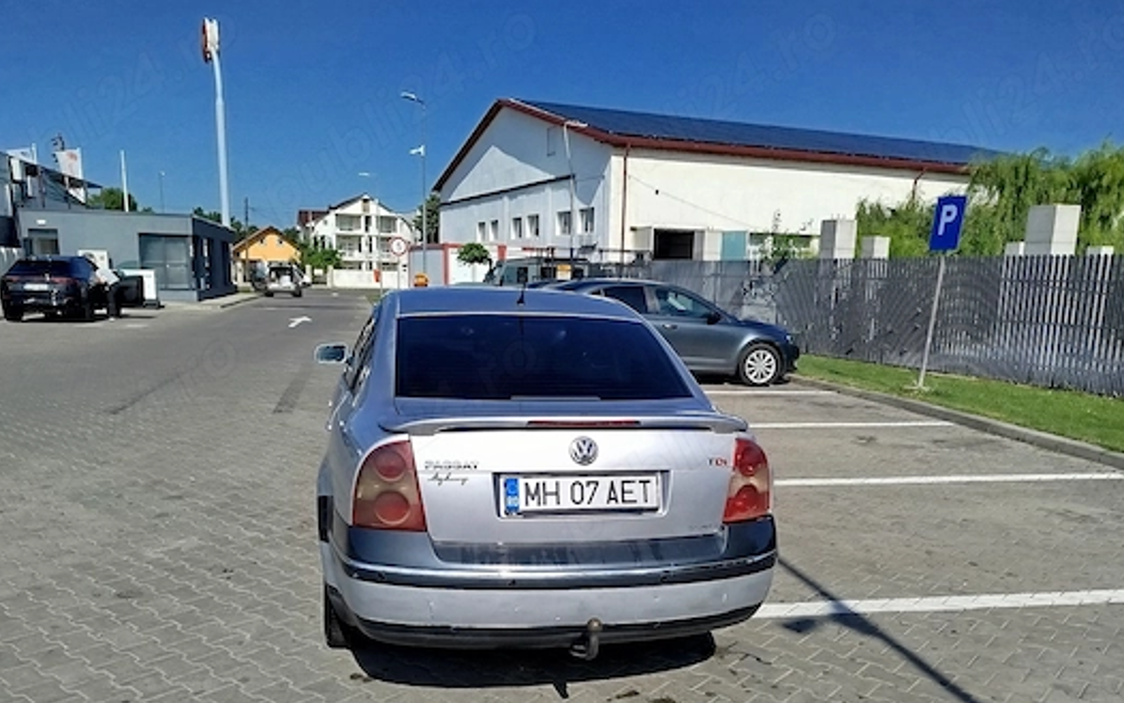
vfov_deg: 42.6
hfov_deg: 64.6
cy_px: 464
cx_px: 549
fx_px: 889
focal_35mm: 29
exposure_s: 1/1681
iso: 50
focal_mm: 5.31
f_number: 1.7
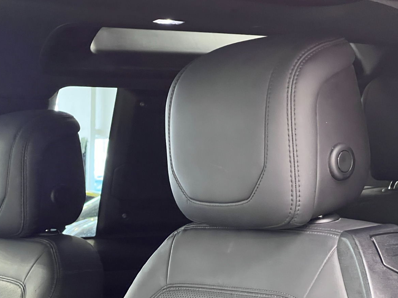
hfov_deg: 18.7
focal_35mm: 105
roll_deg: -0.5
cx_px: 186
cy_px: 183
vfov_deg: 14.1
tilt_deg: +0.0
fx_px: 1207
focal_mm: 9
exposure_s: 1/30
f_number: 2.8
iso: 800
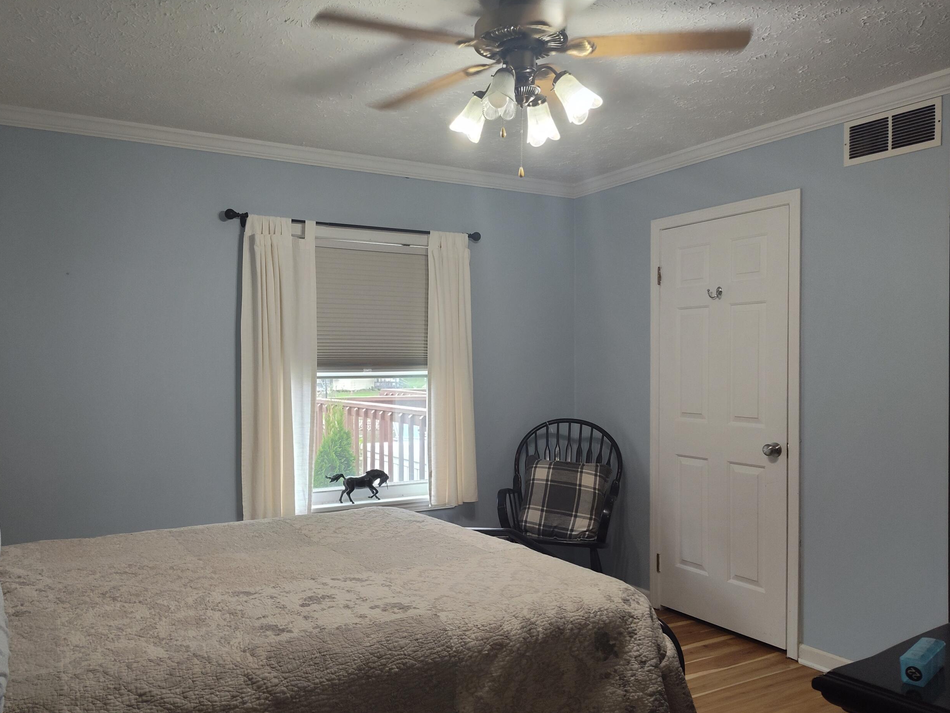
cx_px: 408
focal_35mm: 28
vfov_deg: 49.7
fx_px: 768
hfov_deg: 63.2
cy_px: 374
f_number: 1.8
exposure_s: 1/120
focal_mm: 5.56
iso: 497
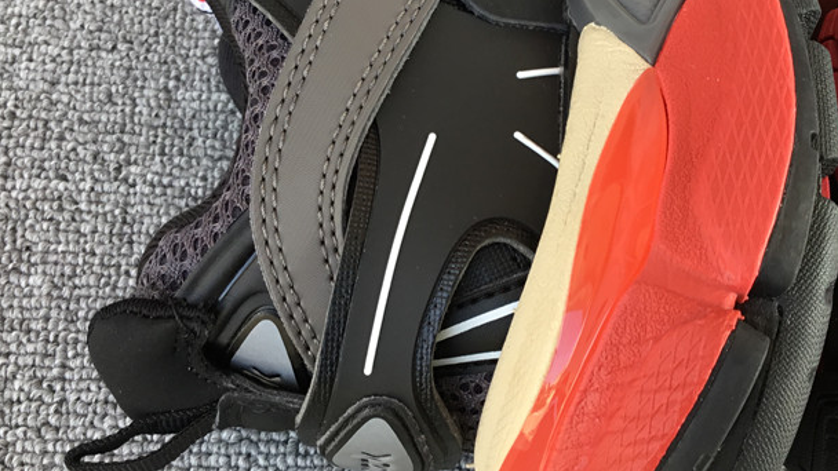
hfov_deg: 41.2
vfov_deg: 23.8
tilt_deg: -59.6
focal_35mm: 50
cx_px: 474
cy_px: 155
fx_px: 1111
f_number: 2.4
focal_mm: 3.3
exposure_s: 1/100
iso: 40
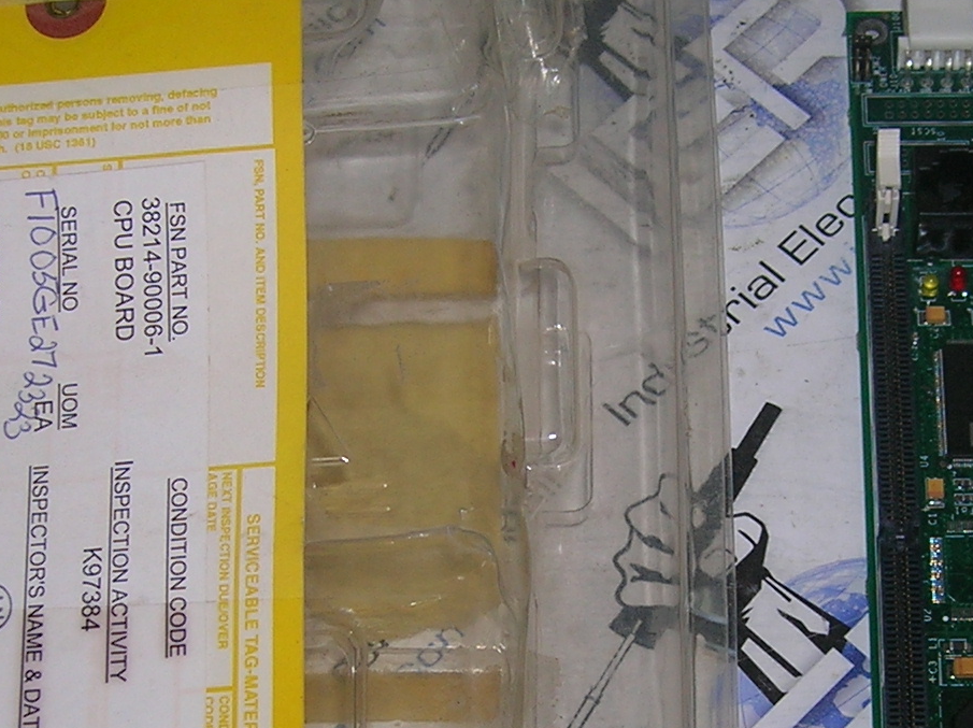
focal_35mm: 86
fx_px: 2415
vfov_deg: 17.1
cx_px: 615
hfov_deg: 22.7
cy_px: 520
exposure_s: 1/60.1
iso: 50
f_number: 2.9
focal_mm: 5.7
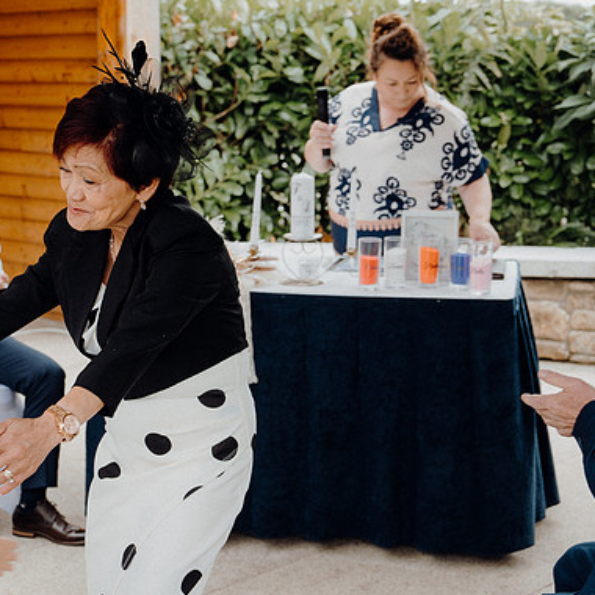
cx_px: 149
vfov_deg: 24.7
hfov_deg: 24.4
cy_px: 300
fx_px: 1361
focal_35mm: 70
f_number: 3.5
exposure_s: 1/200
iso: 125
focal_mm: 36
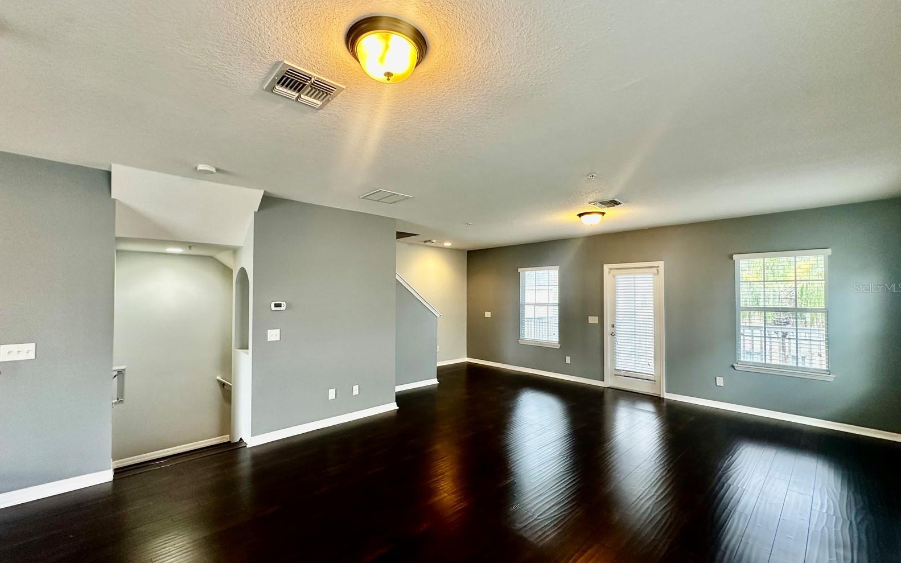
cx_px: 452
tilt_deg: +1.4
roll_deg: +0.1
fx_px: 368
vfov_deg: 74.8
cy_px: 287
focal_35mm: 15
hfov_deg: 101.5
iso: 160
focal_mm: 2.22
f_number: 2.2
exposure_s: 1/60
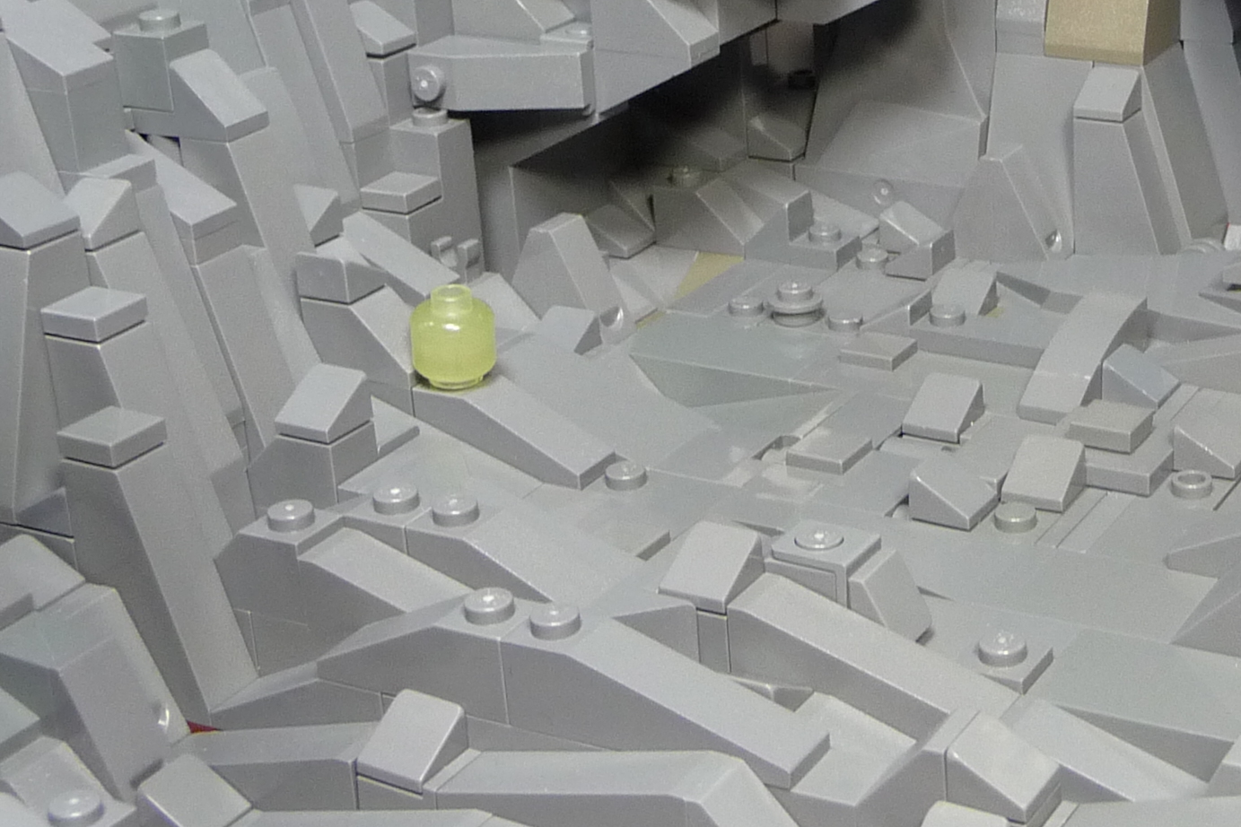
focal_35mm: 67
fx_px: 2309
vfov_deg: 20.3
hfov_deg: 29.3
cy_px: 297
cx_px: 1019
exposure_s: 1/30
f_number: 3.3
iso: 200
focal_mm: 4.7
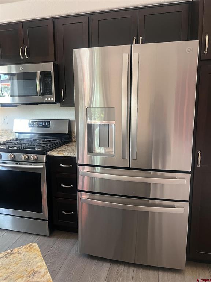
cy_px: 141
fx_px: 211
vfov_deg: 67.3
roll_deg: -0.9
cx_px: 106
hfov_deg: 53.1
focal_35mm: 26
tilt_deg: -9.9
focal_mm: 5.7
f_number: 1.5
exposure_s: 1/60
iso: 200
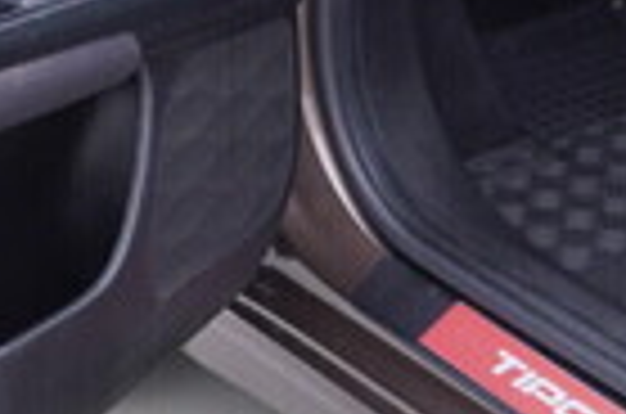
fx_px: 2481
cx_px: 257
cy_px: -272
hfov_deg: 14.4
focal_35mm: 143
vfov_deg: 9.2
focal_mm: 24
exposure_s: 1/40
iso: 125
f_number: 2.8
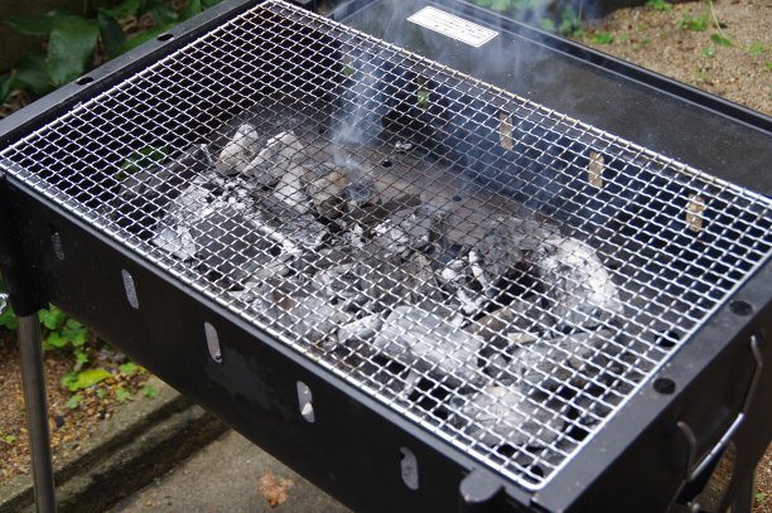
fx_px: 1286
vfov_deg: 22.6
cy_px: 256
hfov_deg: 33.4
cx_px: 386
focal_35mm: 60
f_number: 5.6
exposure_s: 1/100
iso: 200
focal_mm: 40
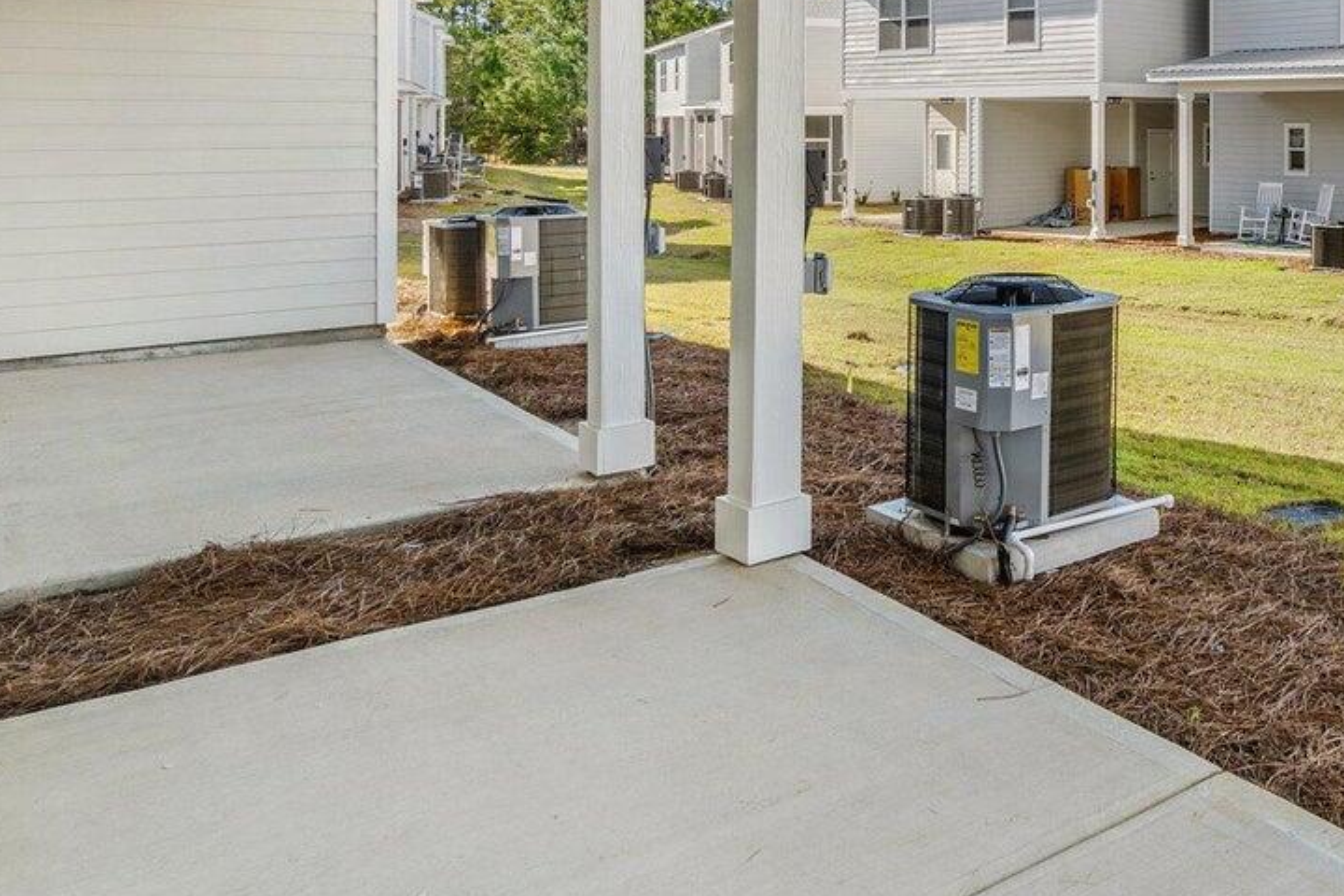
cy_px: 125
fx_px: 1195
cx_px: 1241
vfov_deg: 38.8
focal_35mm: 32
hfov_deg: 51.0
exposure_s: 1/20
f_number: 9
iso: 100
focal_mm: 10
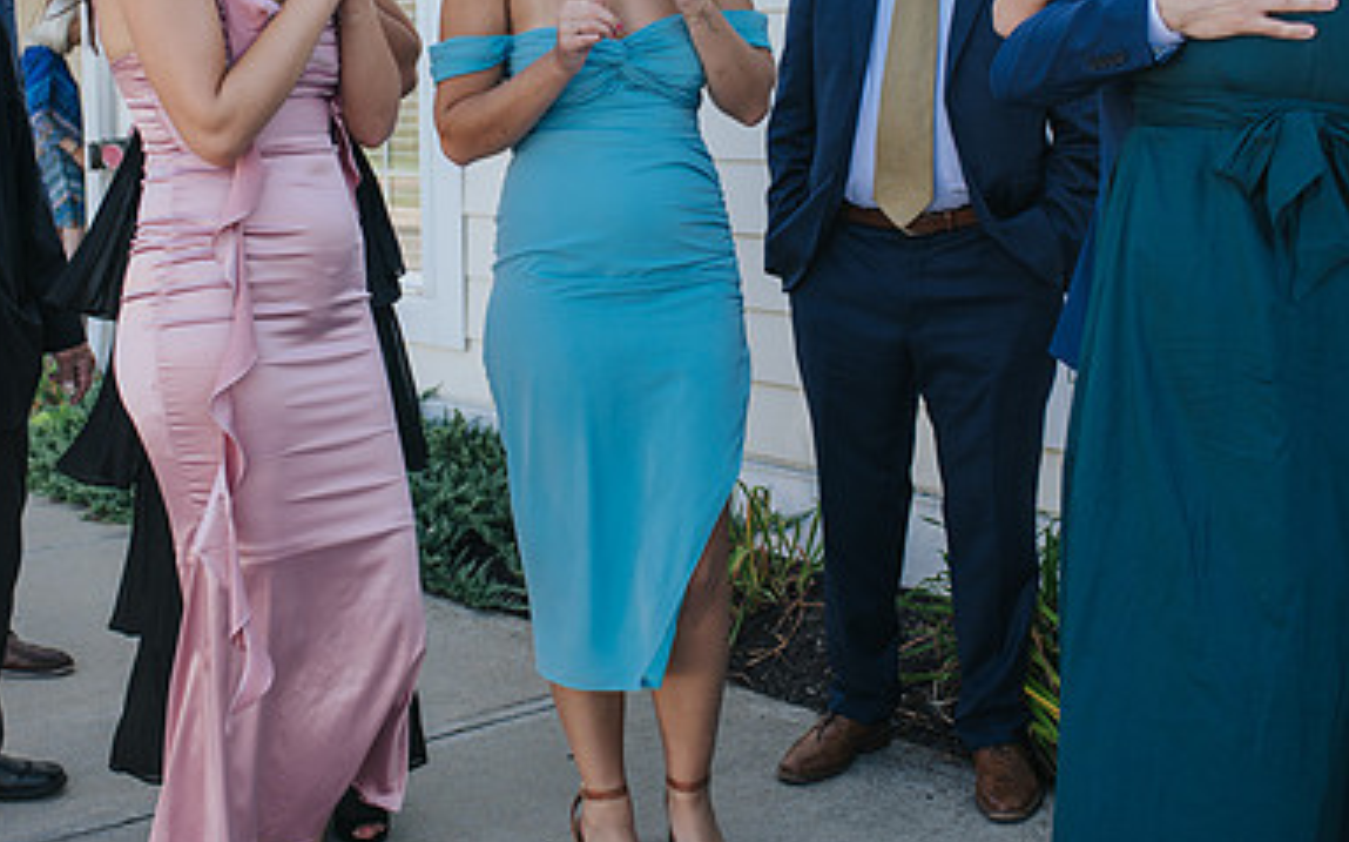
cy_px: 187
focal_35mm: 54
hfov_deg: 37.4
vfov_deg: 23.6
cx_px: 546
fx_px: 1984
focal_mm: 35
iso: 360
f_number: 3.5
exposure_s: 1/400
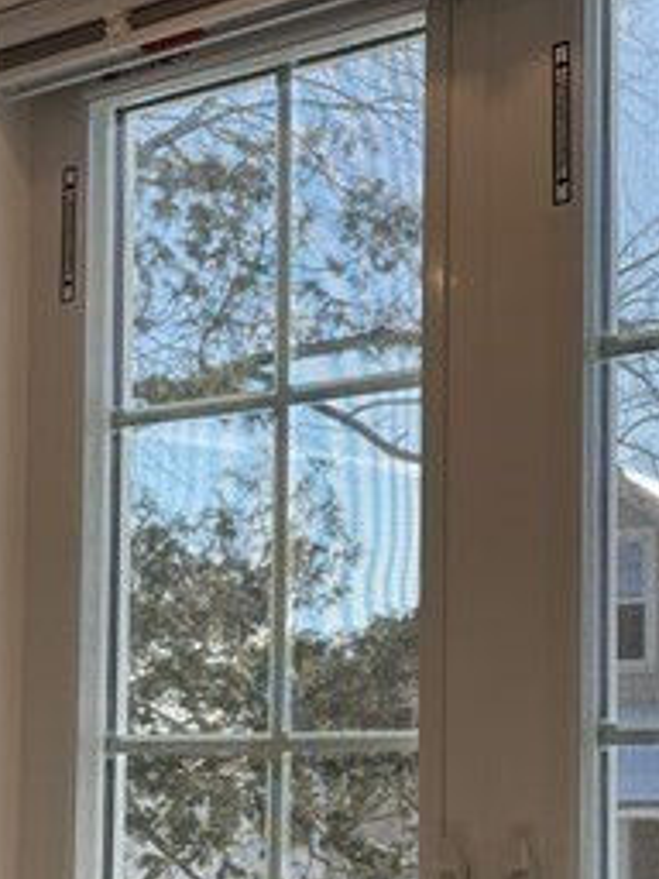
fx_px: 1980
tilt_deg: +4.1
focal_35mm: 78
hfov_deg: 18.8
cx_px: 474
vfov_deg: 24.6
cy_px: 700
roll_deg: -0.1
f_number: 1.6
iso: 32
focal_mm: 4.2
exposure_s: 1/774
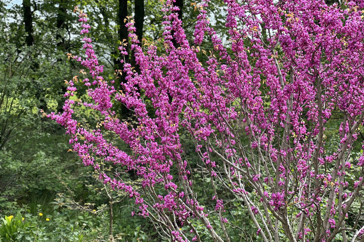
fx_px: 819
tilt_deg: -2.3
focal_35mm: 81
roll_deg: -1.7
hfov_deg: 25.1
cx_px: 184
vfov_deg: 16.9
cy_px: 114
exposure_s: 1/169
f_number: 2.8
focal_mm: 9
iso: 25
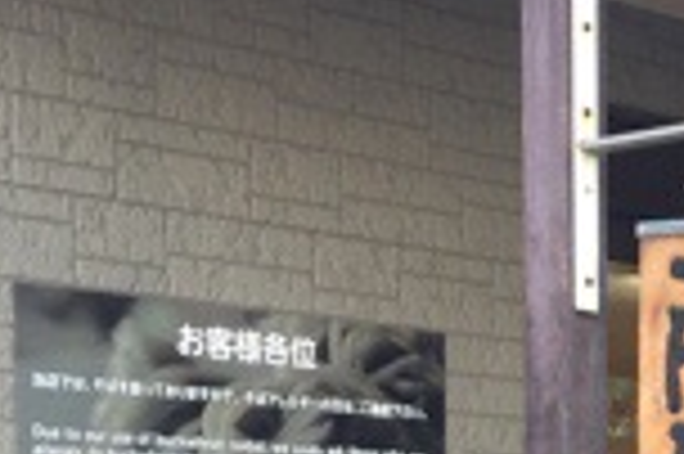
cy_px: 674
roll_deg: -1.5
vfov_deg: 9.8
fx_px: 2581
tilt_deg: -2.5
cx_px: 914
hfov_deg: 14.4
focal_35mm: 136
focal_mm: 3.3
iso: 25
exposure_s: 1/60
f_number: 2.4
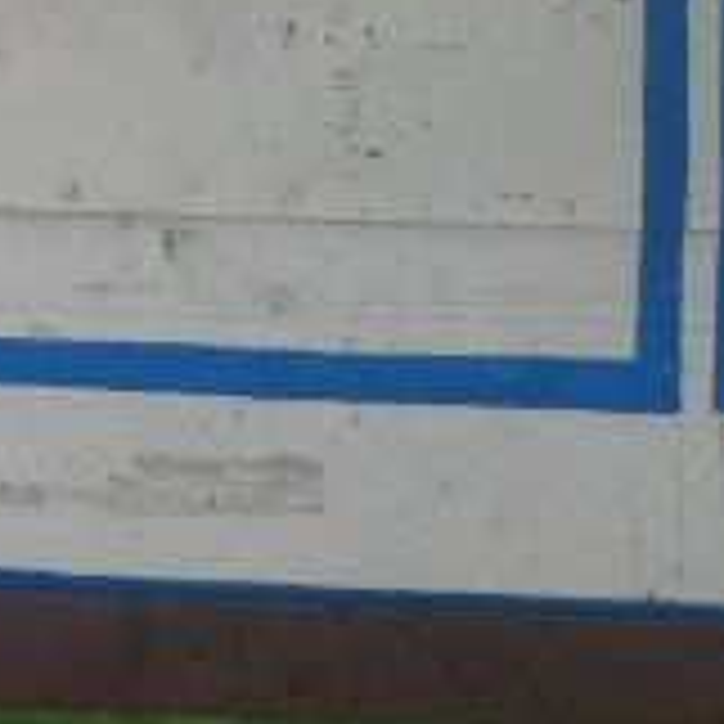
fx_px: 4662
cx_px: -432
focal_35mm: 197
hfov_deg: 8.6
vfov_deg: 8.6
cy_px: -425
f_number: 2.8
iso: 80
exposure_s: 1/290
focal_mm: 3.85
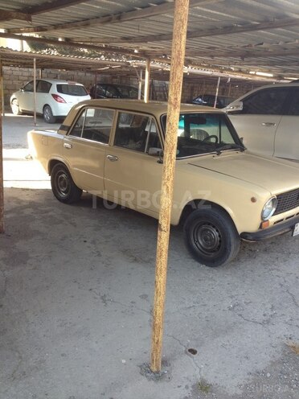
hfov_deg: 40.7
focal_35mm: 35
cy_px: 200
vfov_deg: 52.6
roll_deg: -2.2
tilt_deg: -17.3
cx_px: 150
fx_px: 403
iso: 50
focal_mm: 4.28
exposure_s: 1/169
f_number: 2.4
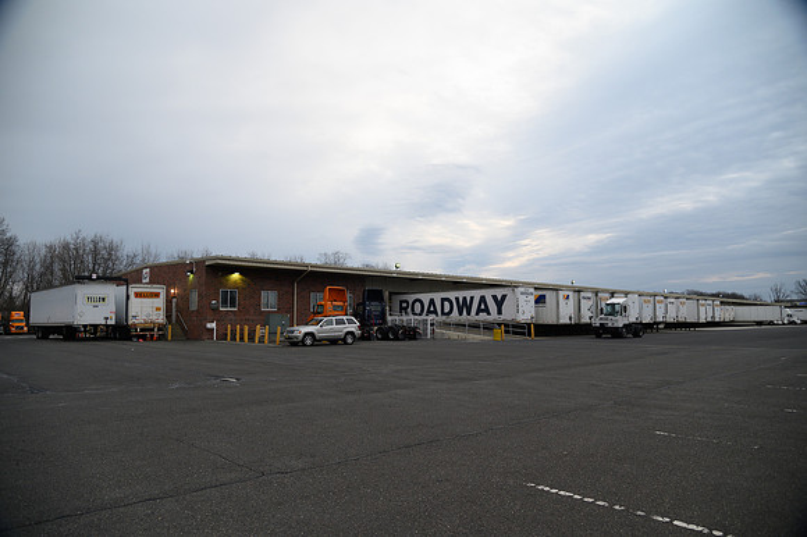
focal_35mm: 24
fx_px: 538
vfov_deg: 53.1
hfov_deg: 73.8
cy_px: 268
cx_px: 404
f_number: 4
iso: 400
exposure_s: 1/80
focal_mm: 24
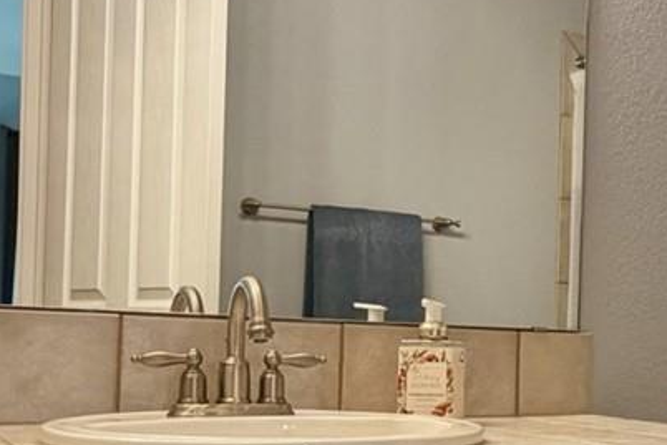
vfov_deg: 23.1
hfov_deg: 31.9
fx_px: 1075
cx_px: 660
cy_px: 335
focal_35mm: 58
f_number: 2.2
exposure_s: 1/60
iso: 160
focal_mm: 2.22
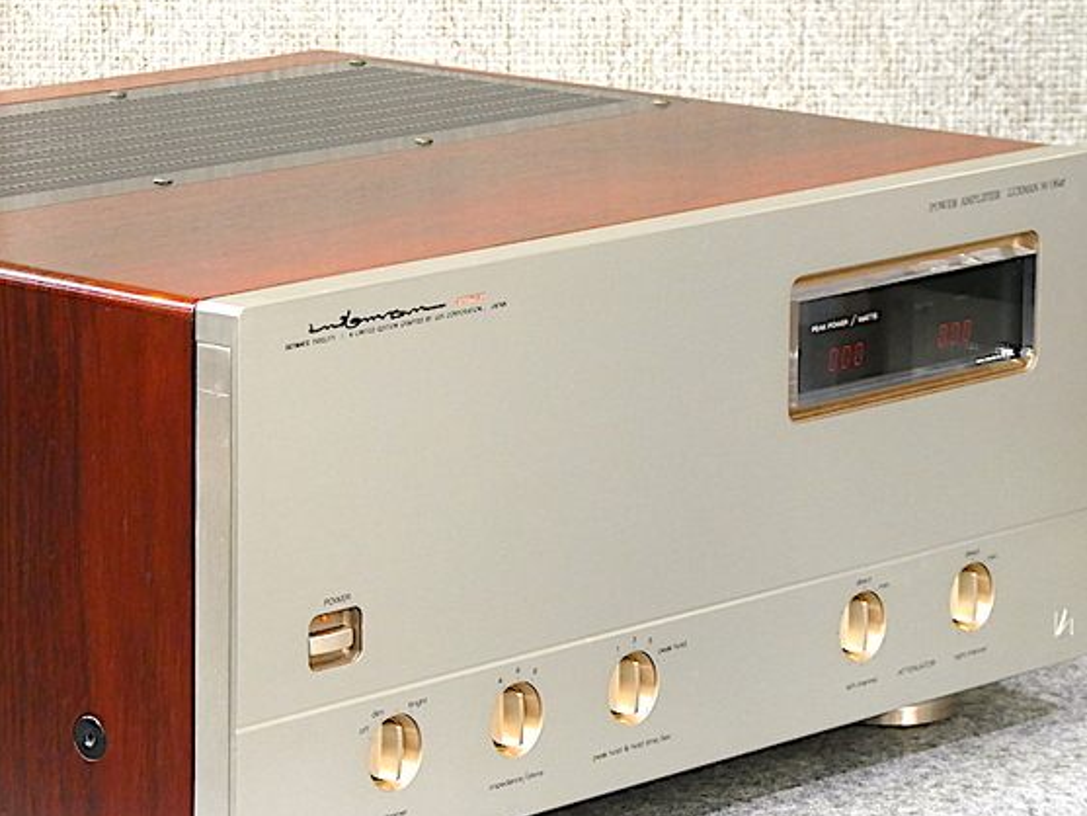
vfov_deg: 8.8
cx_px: 277
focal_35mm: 169
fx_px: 5308
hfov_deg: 11.7
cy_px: 463
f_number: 5
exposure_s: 1/3.2
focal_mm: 17.5
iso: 200
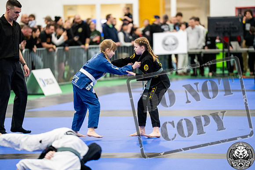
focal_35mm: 200
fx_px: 1417
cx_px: 128
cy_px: 85
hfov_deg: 10.3
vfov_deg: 6.9
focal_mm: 200
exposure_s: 1/500
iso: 4000
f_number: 2.8
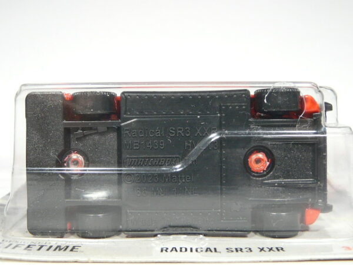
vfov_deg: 32.2
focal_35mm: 45
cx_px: 176
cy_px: 132
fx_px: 459
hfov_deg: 42.1
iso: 125
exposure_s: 1/30
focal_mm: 4.6
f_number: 2.8
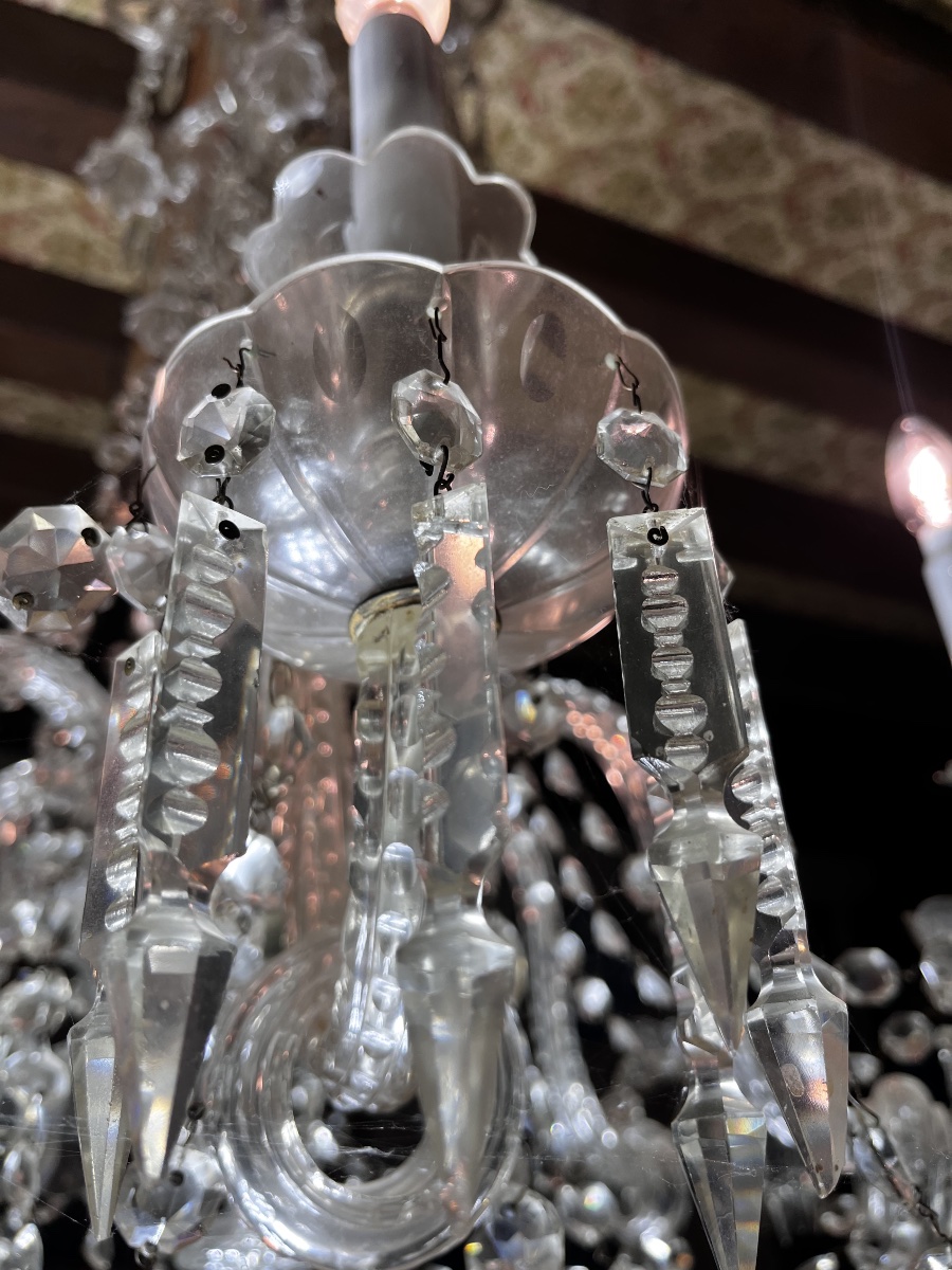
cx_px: 476
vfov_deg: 67.3
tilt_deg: +30.1
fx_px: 953
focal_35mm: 26
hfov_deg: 53.1
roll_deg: +0.3
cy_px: 635
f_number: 1.6
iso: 50
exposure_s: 1/406
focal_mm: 5.1
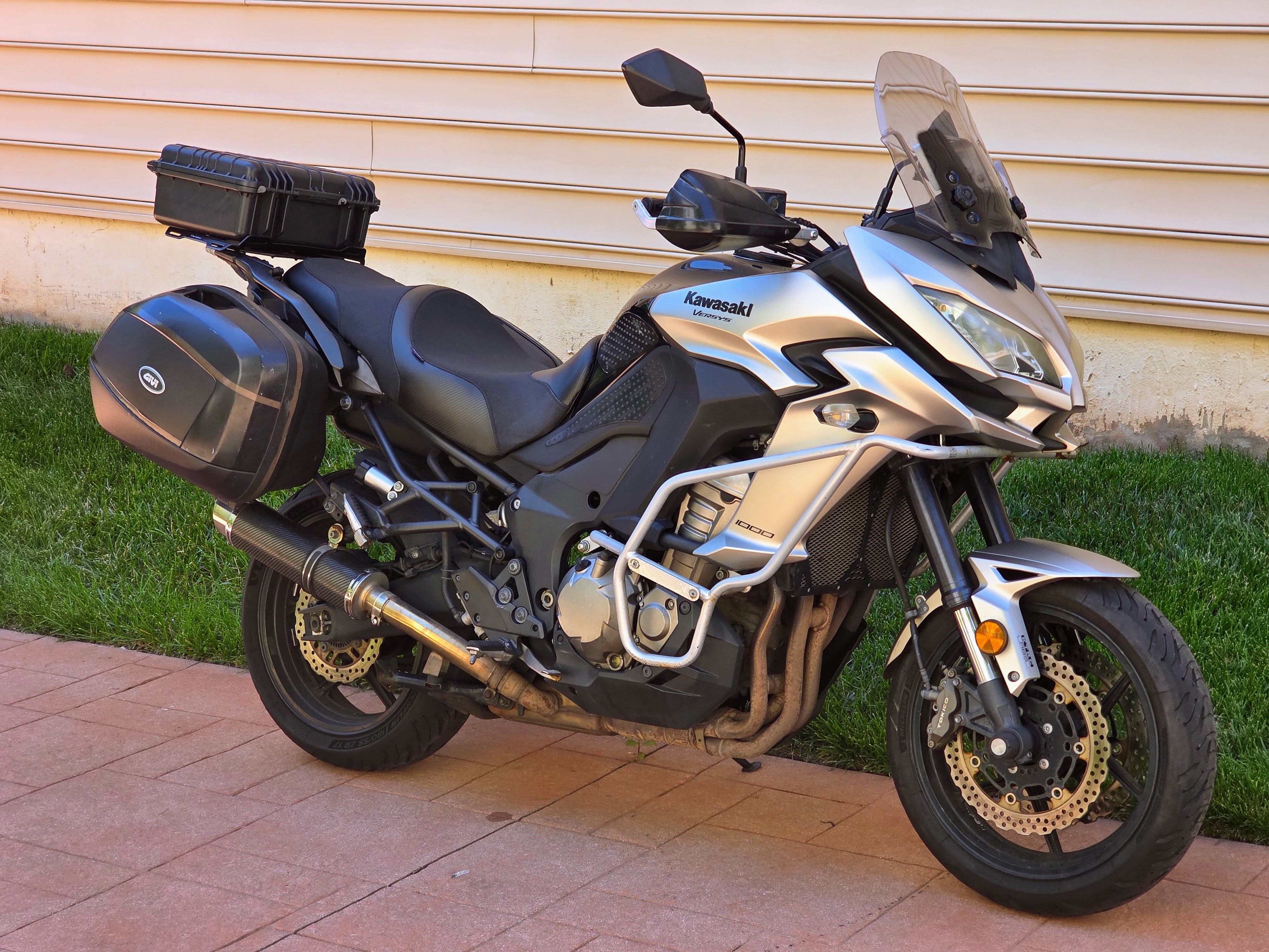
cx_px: 634
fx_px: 2529
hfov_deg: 28.2
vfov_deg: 21.3
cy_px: 476
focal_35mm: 69
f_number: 2.4
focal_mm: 7.9
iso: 50
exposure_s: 1/192
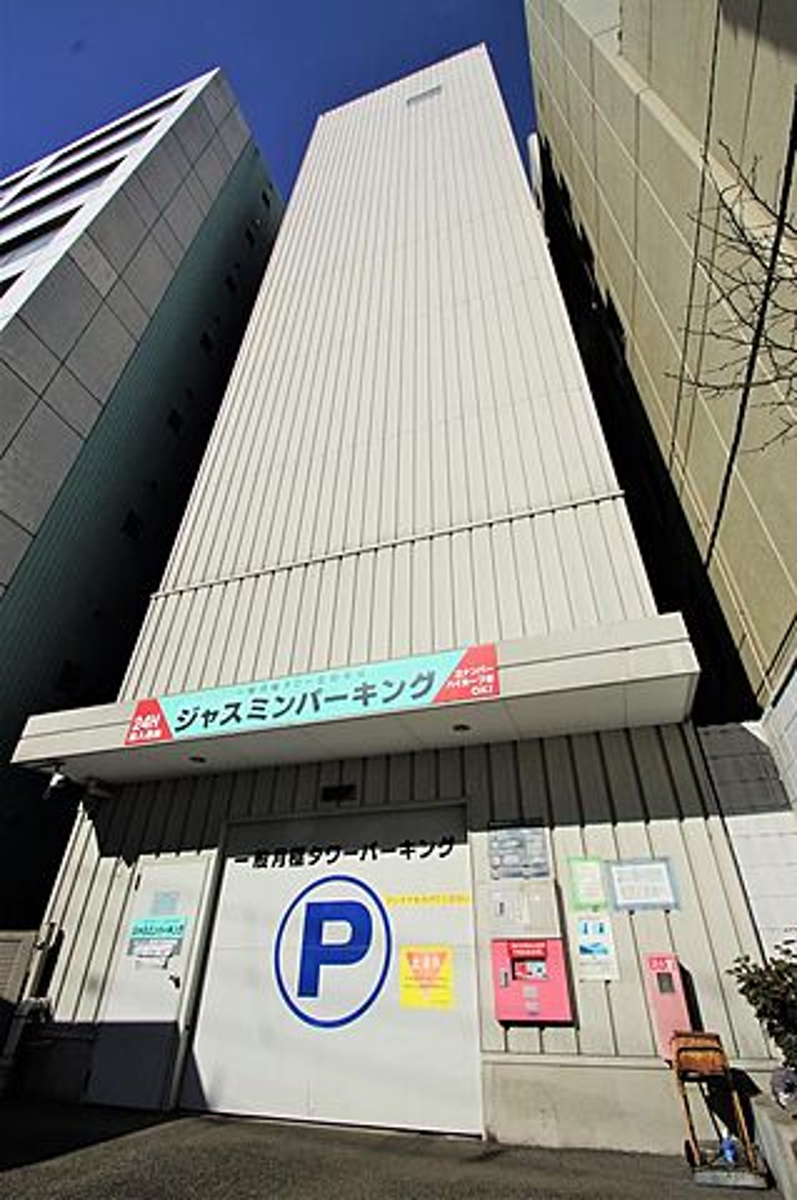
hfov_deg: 77.2
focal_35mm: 15
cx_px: 398
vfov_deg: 100.4
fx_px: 499
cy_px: 600
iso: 100
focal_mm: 10
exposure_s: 1/320
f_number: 11
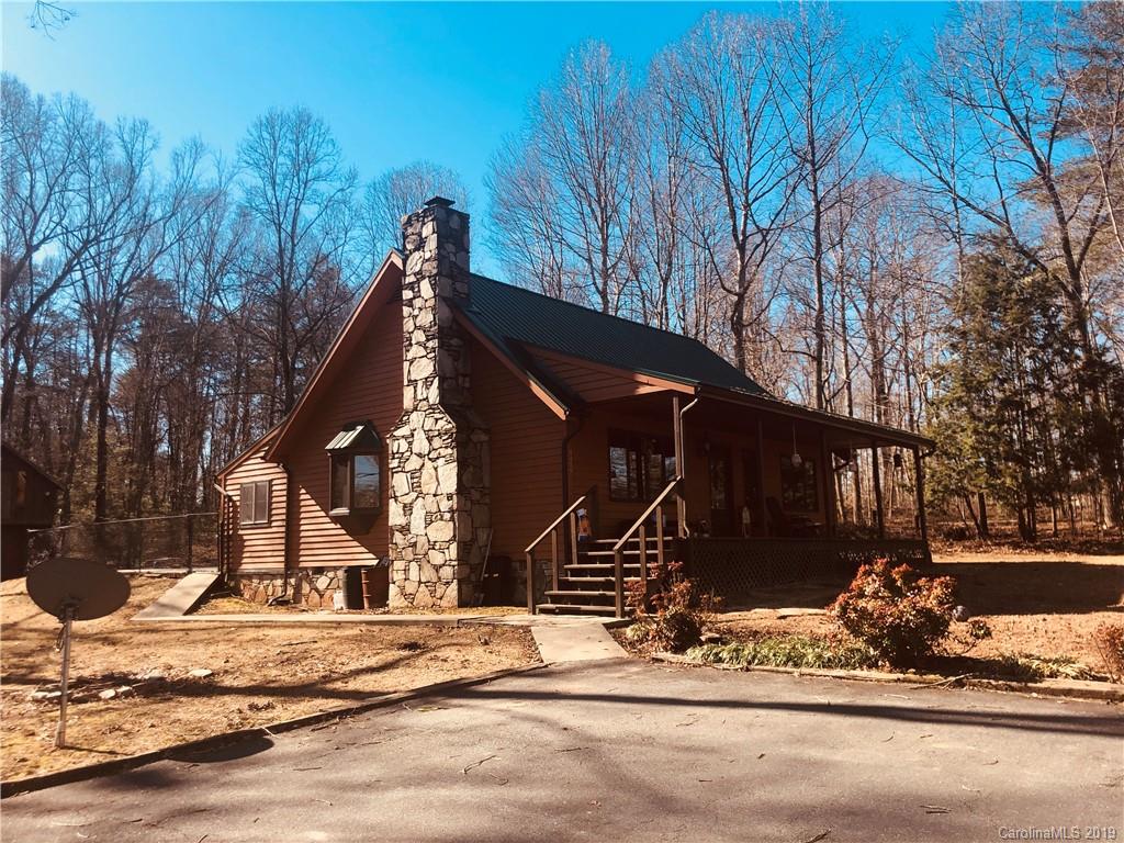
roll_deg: +0.7
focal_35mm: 28
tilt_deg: +10.9
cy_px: 422
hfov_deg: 63.4
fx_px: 909
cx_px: 562
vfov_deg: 49.7
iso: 20
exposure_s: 1/783
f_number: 1.8
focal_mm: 4
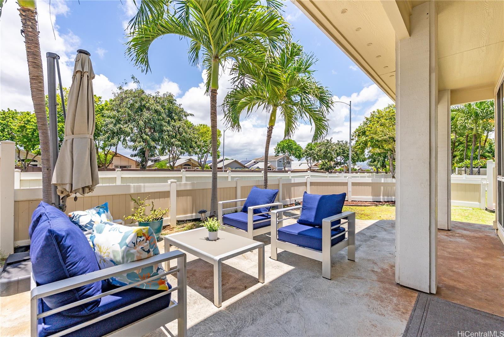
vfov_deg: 73.8
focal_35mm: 16
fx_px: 224
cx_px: 252
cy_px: 168
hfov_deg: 96.7
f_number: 6.3
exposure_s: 1/800
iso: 320
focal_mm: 16
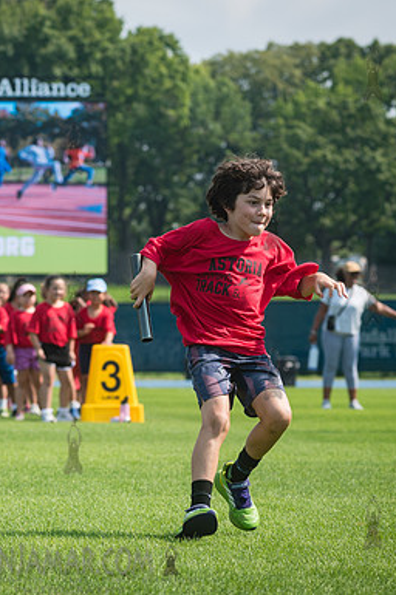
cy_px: 324
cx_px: 151
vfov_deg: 9.0
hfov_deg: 6.0
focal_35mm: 228
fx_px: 3768
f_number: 5.6
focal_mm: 125
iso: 160
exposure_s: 1/500
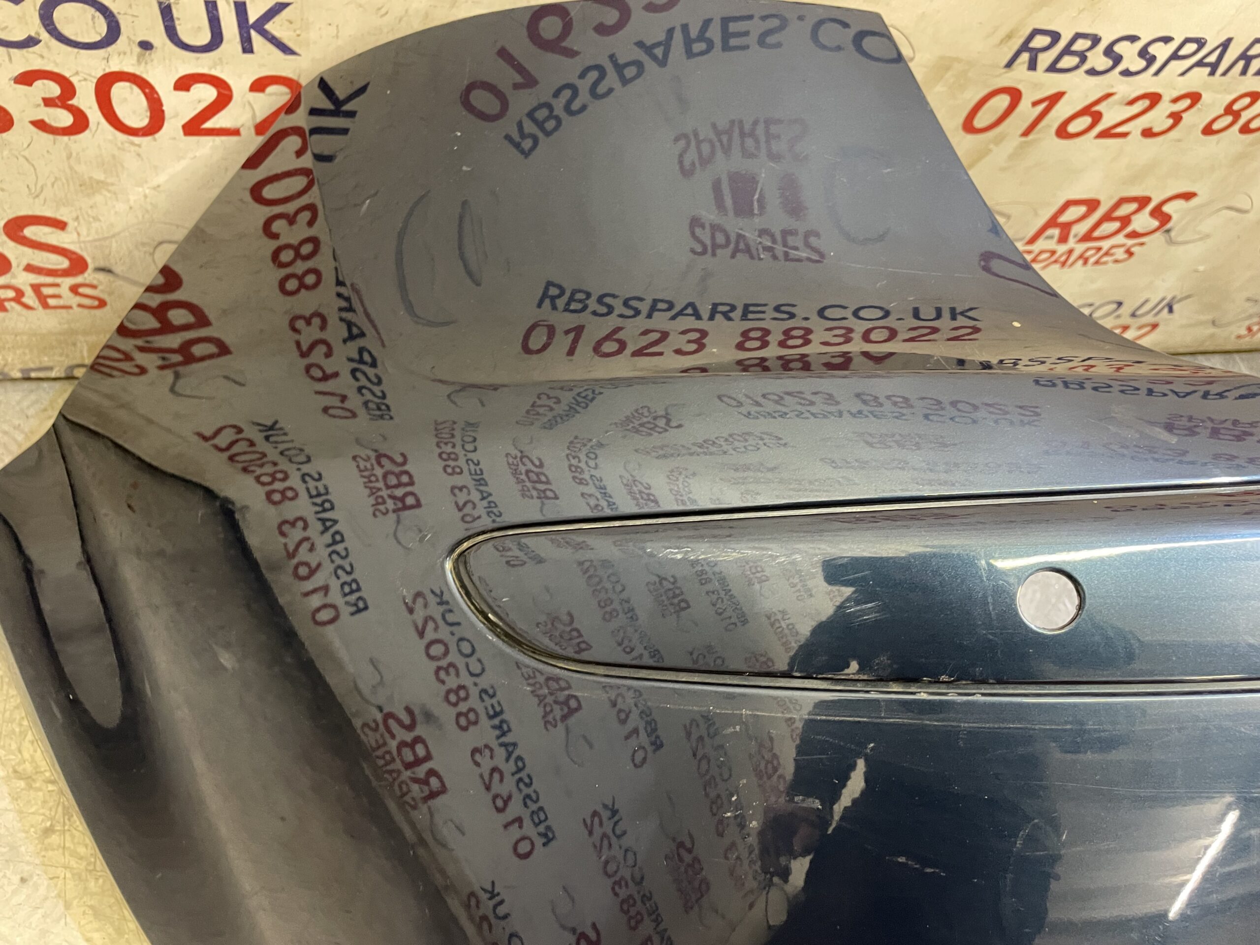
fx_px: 946
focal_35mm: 26
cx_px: 630
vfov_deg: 53.1
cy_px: 472
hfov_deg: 67.3
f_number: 1.6
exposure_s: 1/33
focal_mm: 4.2
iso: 320
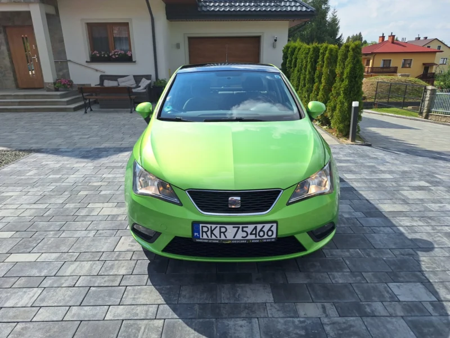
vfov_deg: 58.9
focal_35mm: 23
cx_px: 225
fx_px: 299
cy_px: 169
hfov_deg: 73.9
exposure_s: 1/3484
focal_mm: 5.54
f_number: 1.8
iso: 40
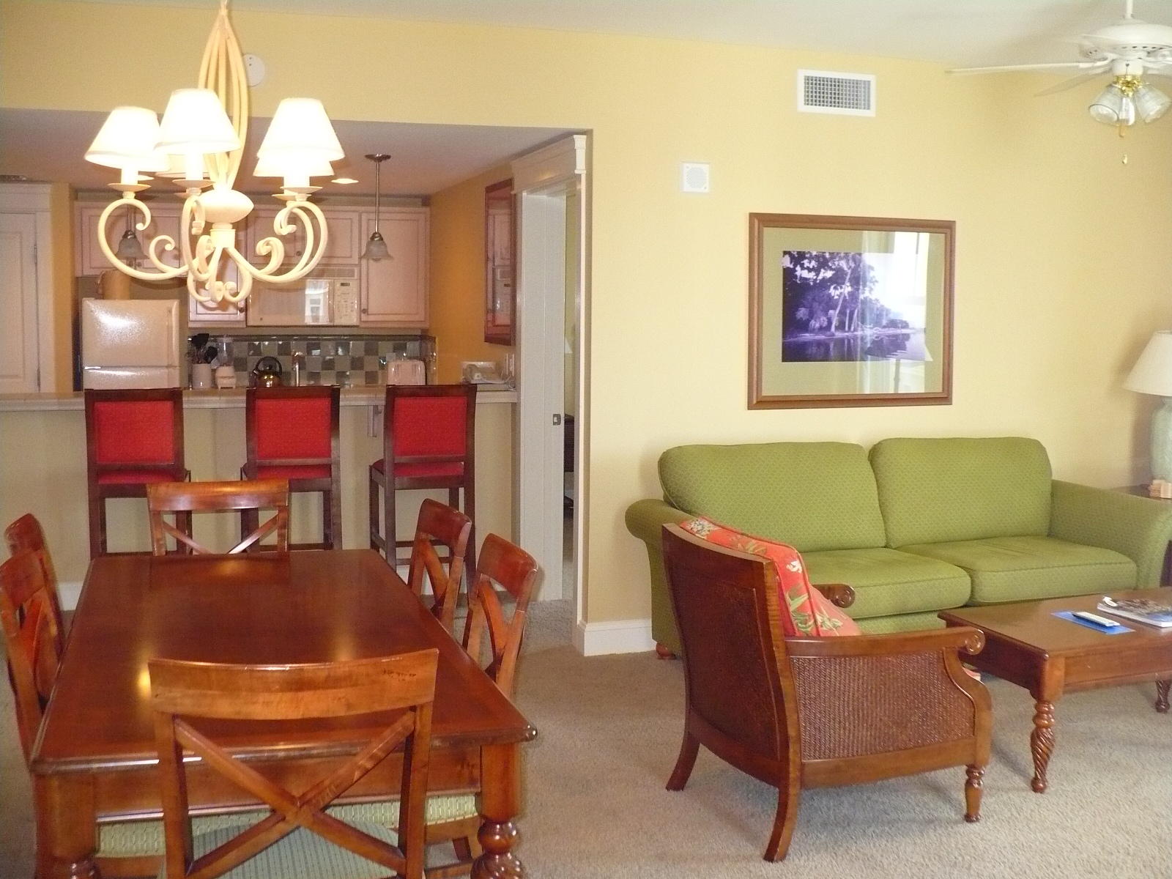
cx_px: 586
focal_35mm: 37
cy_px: 440
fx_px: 1253
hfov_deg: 50.1
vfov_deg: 38.7
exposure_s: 1/30
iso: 320
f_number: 2.8
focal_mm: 6.1
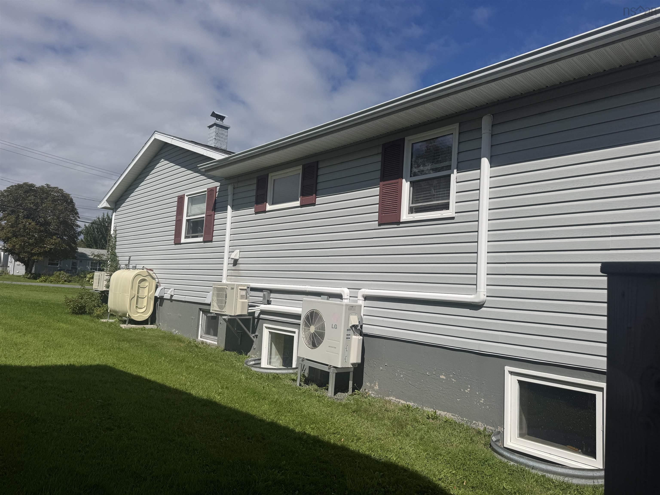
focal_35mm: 24
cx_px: 330
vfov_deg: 56.8
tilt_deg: +5.9
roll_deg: -2.2
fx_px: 458
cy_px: 248
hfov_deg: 71.6
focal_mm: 6.76
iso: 80
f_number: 1.78
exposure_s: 1/12346
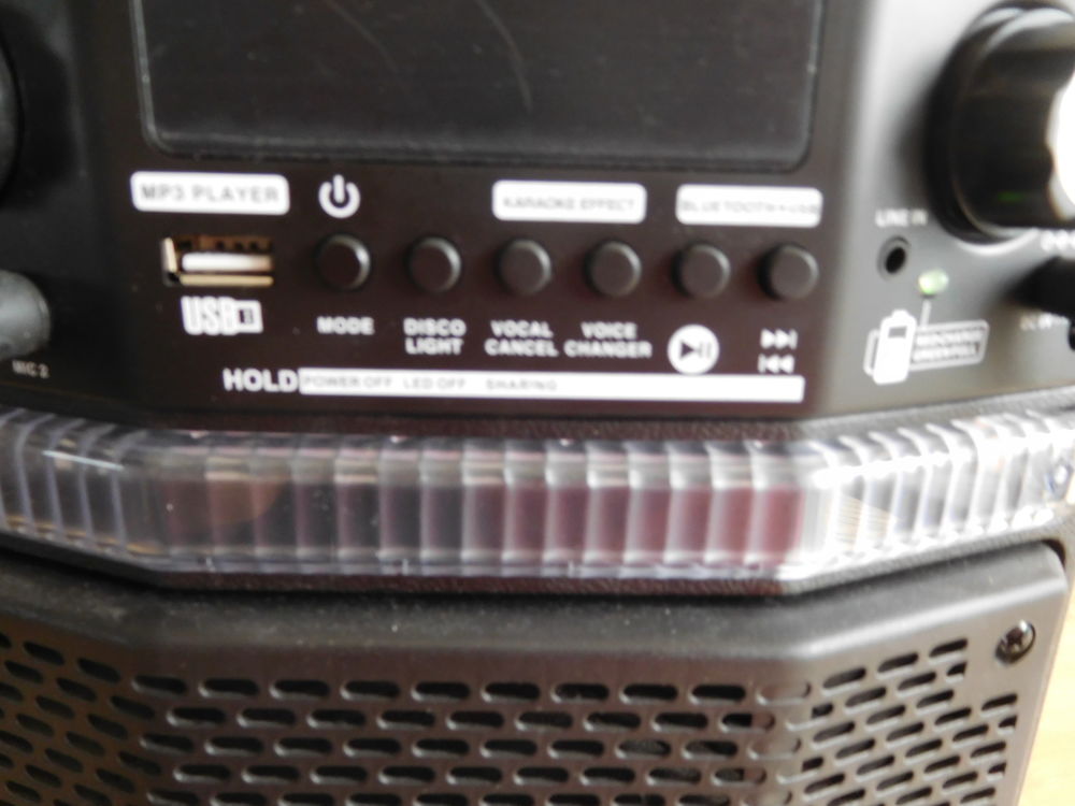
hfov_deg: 69.4
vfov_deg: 54.9
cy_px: 403
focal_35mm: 25
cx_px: 538
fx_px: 776
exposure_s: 1/30
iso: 280
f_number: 3.4
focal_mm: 4.5
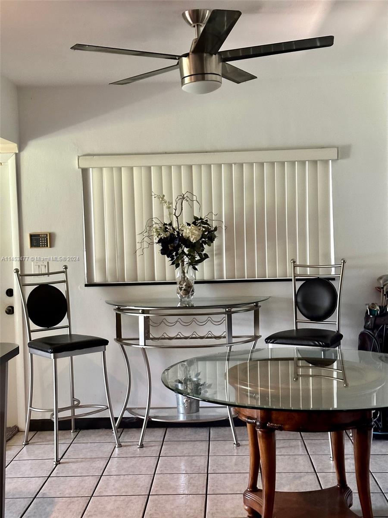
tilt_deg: +0.9
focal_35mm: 48
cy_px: 259
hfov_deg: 30.3
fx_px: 717
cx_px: 194
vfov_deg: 39.7
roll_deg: +1.9
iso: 200
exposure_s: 1/60
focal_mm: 6.86
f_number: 1.78
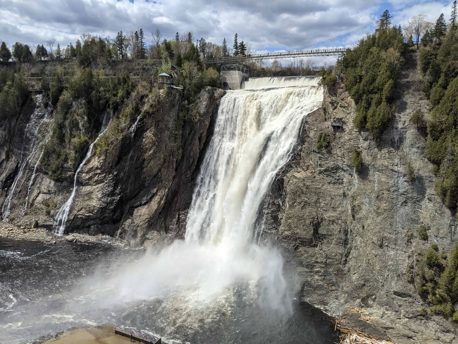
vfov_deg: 51.4
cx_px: 229
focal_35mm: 27
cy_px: 172
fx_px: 357
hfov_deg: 65.3
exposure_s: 1/5882
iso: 60
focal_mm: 4.44
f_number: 1.8
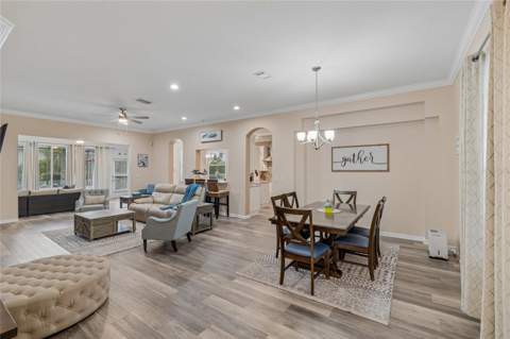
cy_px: 170
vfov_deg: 77.2
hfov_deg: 100.4
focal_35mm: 15
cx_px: 255
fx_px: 212
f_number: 7.1
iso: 100
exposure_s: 1/6
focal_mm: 10
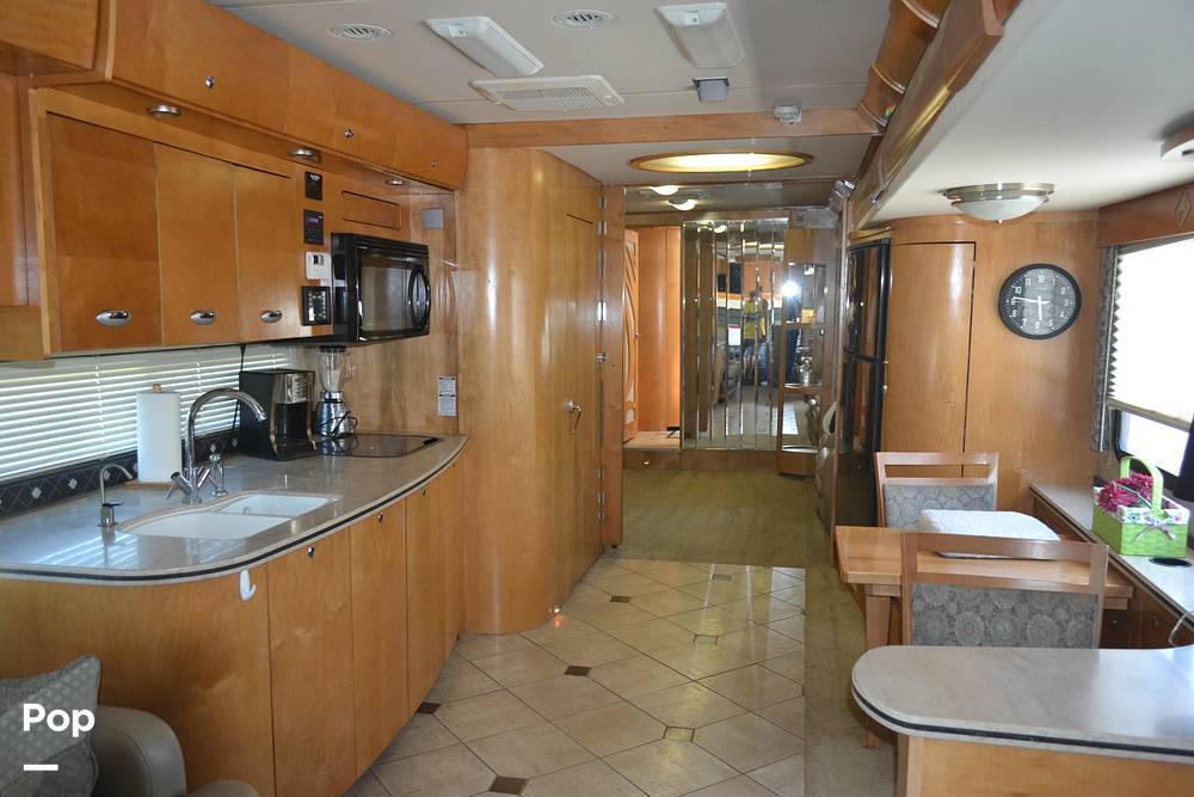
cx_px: 597
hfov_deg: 67.4
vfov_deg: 47.9
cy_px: 398
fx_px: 896
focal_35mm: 27
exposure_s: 1/60
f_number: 3.5
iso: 1400
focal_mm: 18
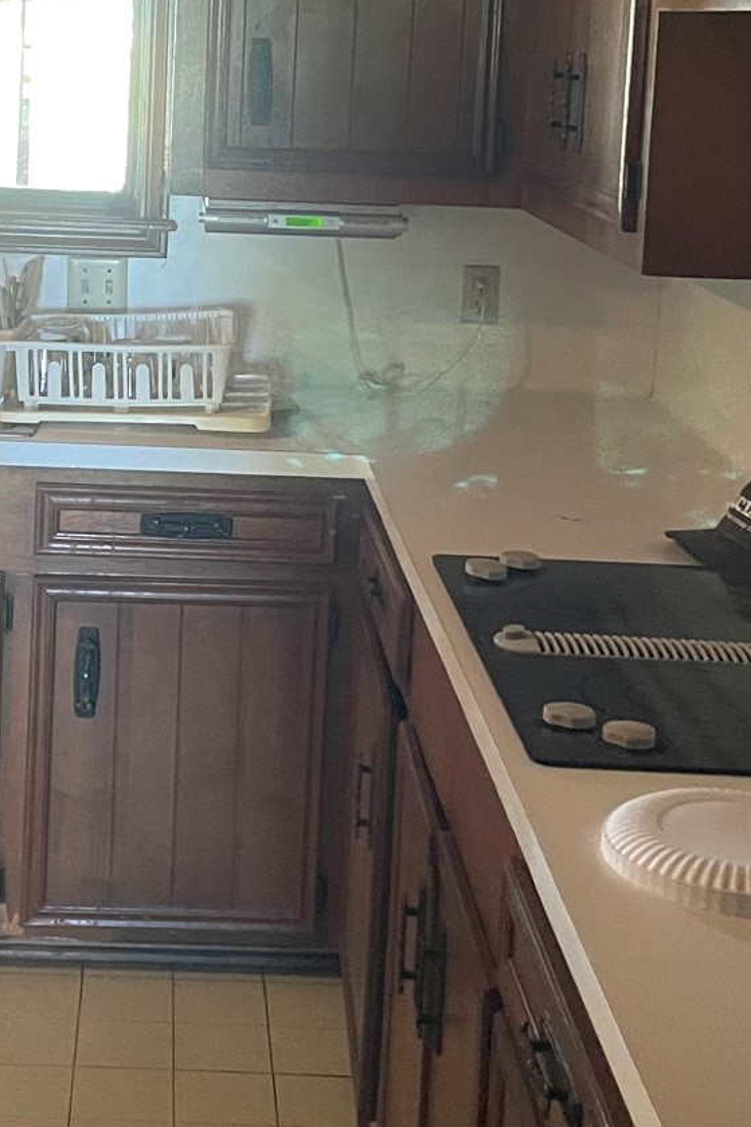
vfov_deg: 29.7
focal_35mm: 66
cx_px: 188
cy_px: 199
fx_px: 2066
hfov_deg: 20.4
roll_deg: -1.7
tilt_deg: -5.1
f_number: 1.6
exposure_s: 1/40
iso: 500
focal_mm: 4.2
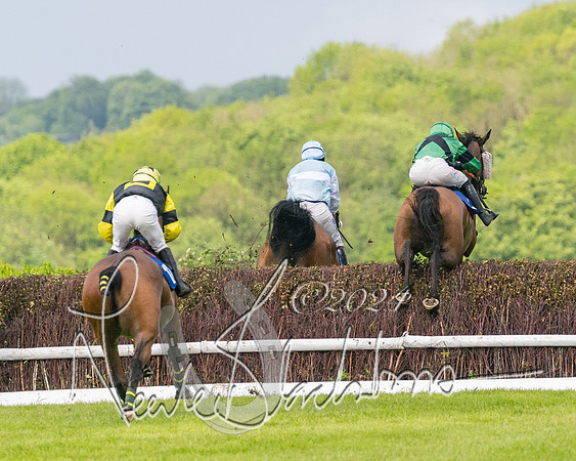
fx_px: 9521
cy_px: 248
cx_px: 393
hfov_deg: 3.5
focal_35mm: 559
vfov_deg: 2.8
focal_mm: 230
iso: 400
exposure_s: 1/4000
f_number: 4
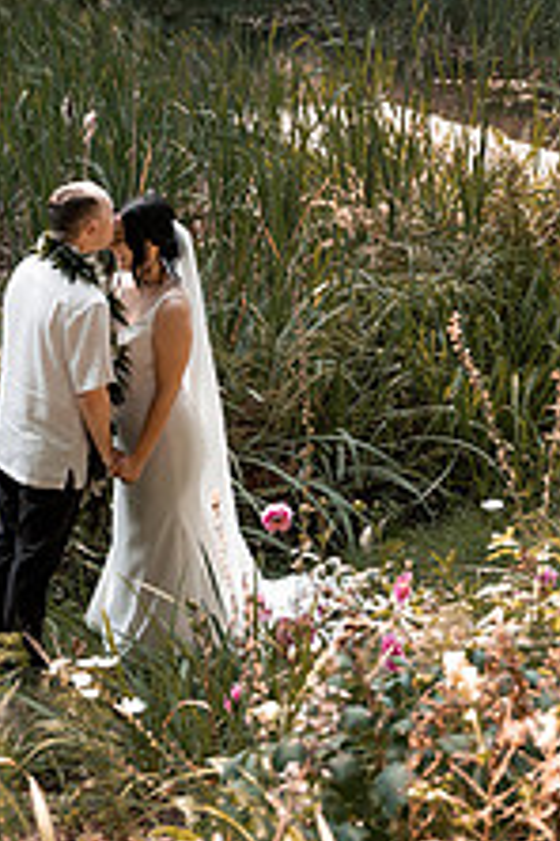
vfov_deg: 29.9
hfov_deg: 20.7
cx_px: 132
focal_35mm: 65
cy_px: 121
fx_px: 1517
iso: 160
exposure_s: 1/1250
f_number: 2.8
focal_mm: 32
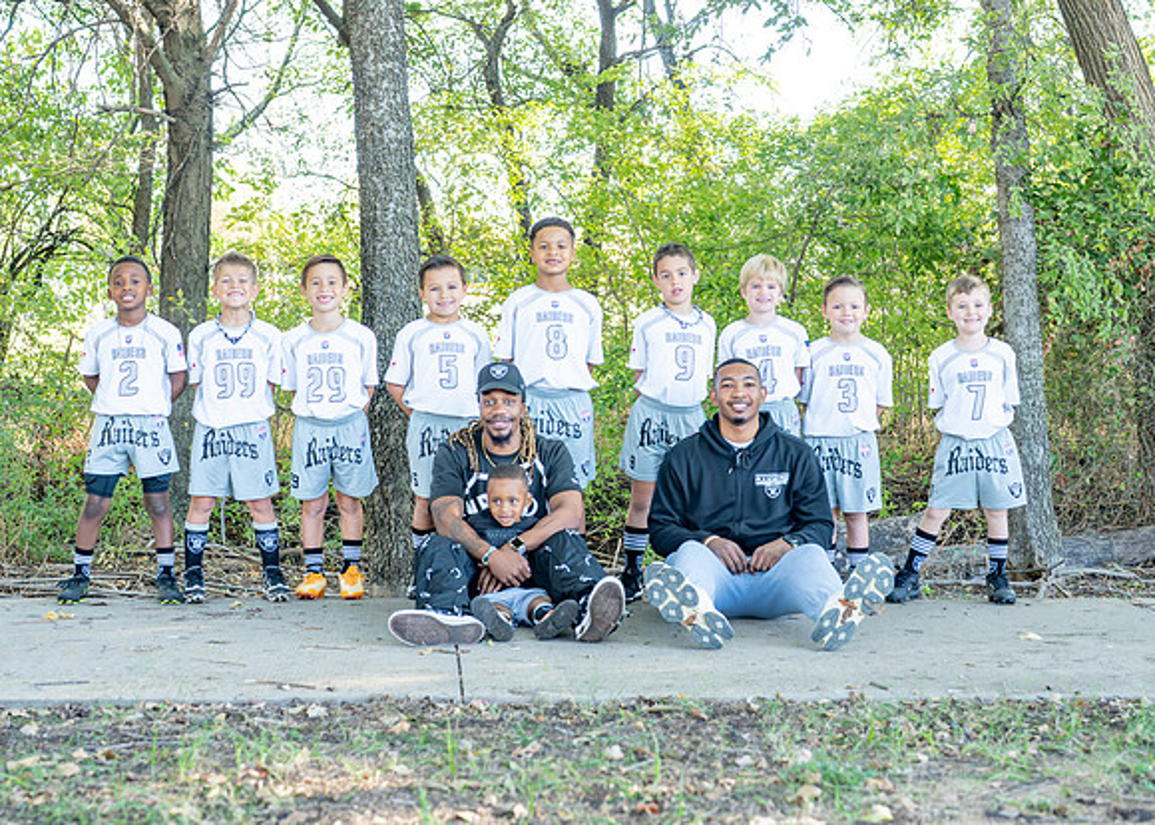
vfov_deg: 21.2
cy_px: 344
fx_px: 2200
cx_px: 610
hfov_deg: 29.4
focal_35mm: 67
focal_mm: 50
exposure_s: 1/640
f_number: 4
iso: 1000
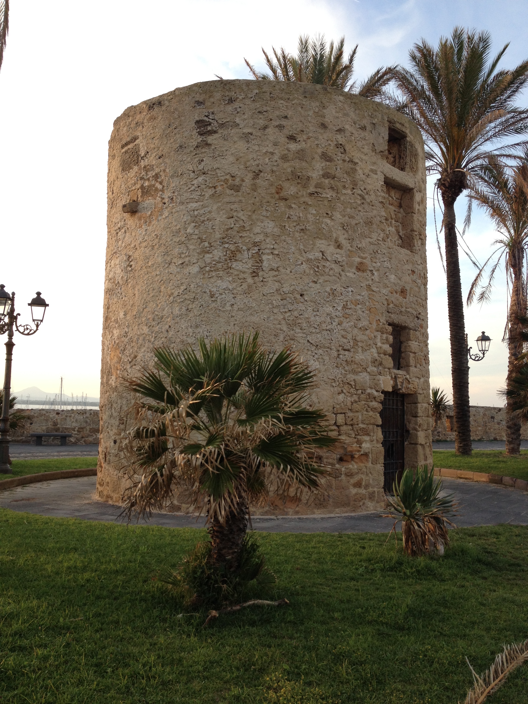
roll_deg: -1.0
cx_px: 264
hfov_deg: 40.7
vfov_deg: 52.6
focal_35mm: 35
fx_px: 712
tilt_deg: +4.0
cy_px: 352
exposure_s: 1/172
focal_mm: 4.28
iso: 50
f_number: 2.4
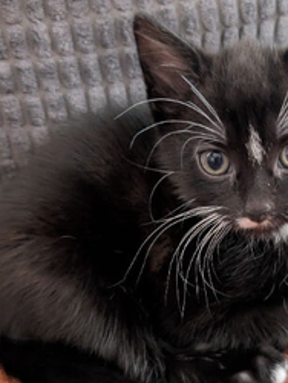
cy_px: 217
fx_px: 498
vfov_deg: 42.0
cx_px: 226
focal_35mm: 45
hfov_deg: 31.5
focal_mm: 6.9
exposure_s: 1/25.2
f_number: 1.68
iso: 1692
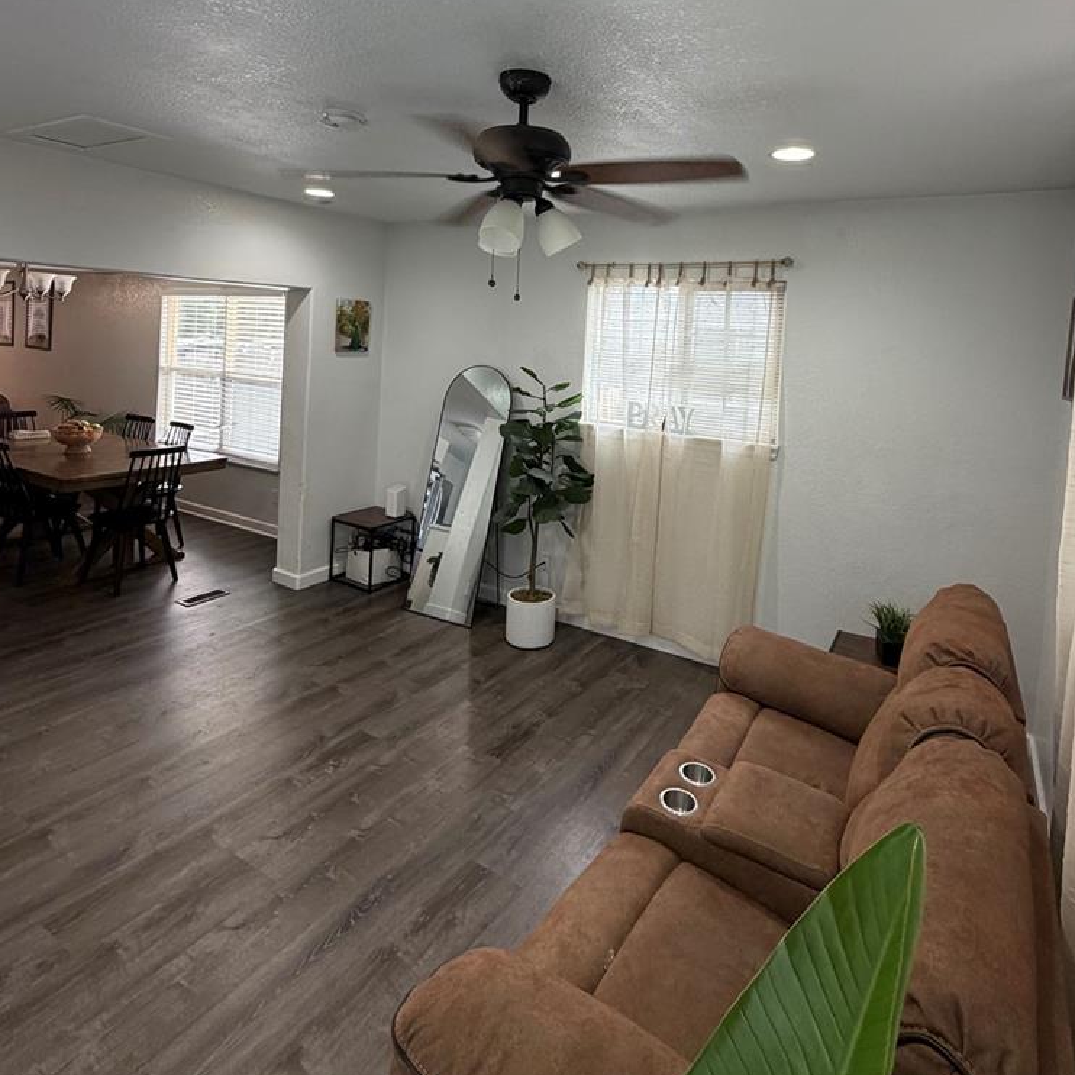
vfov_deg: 72.7
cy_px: 365
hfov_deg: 74.7
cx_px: 582
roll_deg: -2.7
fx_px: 703
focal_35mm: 20
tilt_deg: -2.1
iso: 250
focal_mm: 2.22
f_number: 2.2
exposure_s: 1/60
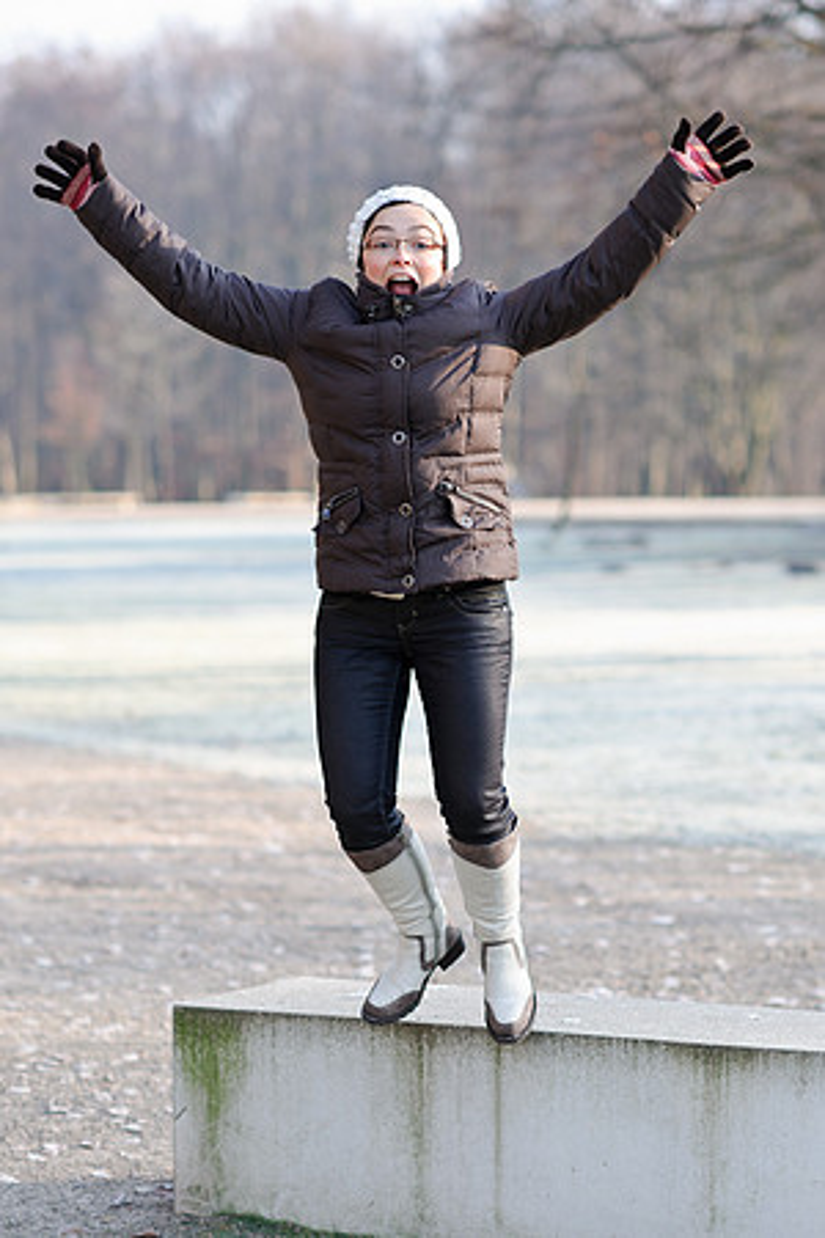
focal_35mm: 85
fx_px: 2922
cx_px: 412
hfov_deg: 16.1
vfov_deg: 23.9
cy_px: 619
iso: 400
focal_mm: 85
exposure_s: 1/1000
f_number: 2.5
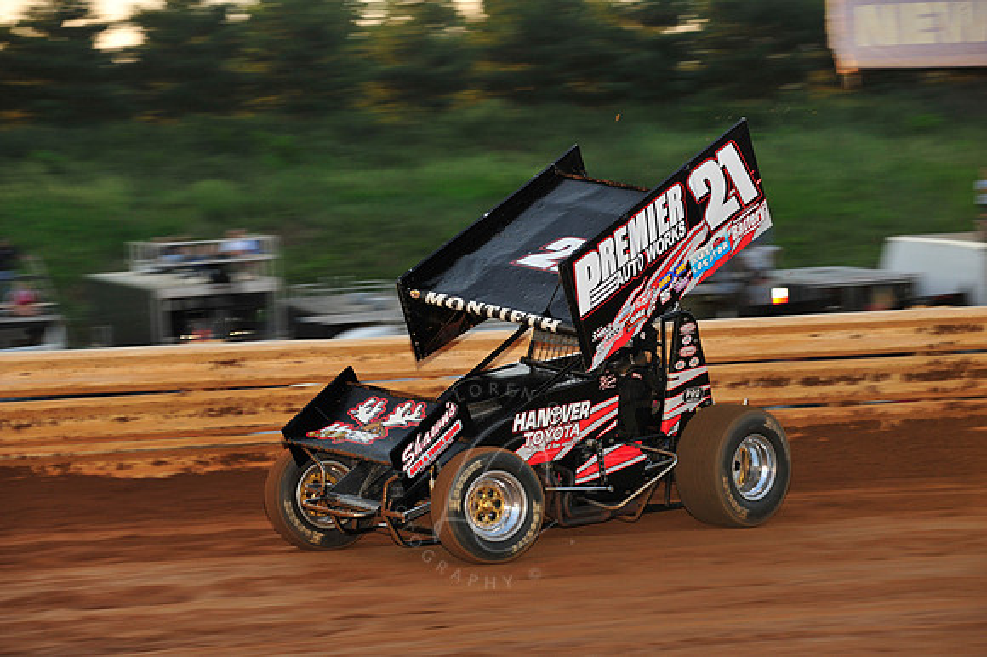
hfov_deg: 14.2
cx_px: 494
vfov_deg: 9.5
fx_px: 3973
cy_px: 328
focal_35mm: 145
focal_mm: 145
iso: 800
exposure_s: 1/320
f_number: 7.1
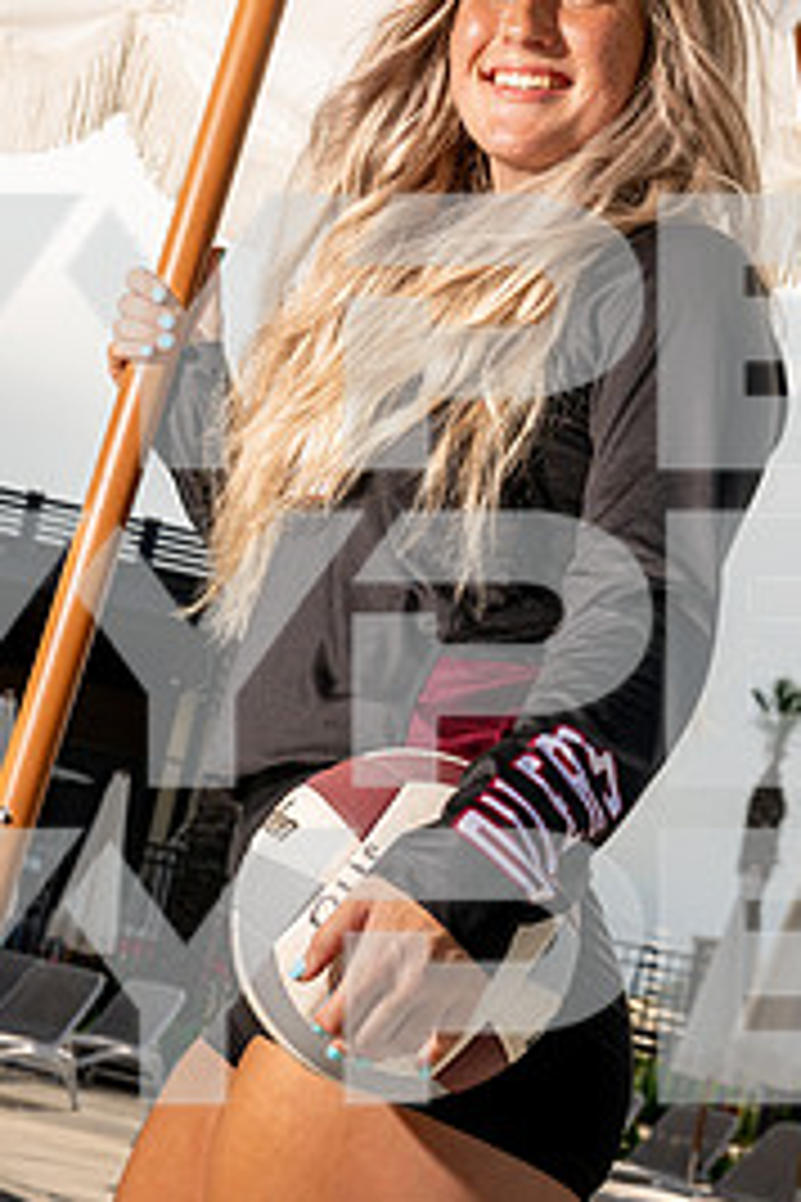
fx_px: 2703
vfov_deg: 25.1
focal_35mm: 81
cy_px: 653
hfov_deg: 16.8
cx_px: 302
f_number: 8
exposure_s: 1/320
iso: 100
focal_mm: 48
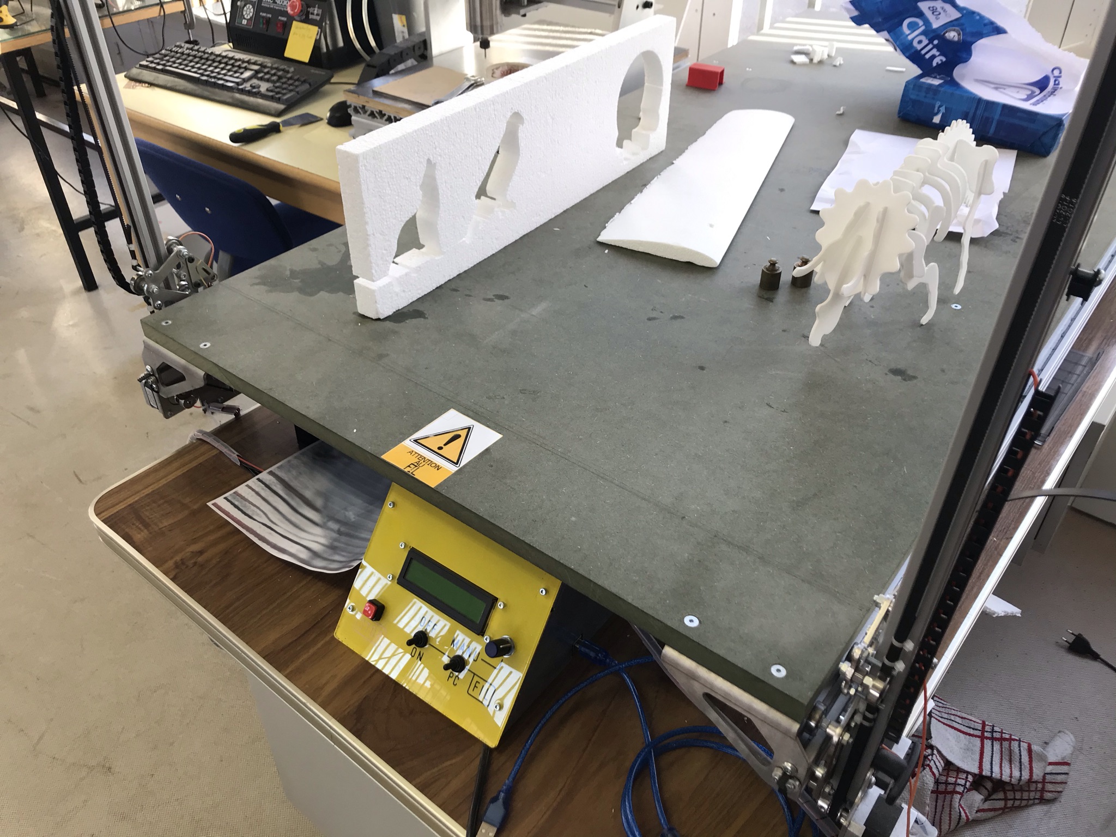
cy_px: 418
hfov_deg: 63.4
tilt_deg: -36.7
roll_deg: +0.0
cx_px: 558
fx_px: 903
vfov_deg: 49.7
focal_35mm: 28
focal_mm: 3.99
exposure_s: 1/50
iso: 20
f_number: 1.8
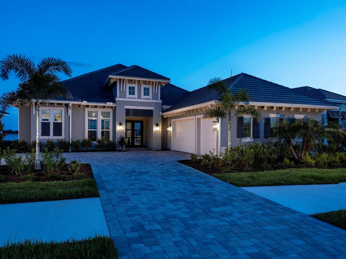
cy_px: 130
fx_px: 260
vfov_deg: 53.1
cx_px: 173
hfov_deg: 67.3
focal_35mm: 26
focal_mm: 32.6
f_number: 10
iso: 250
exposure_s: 1/8
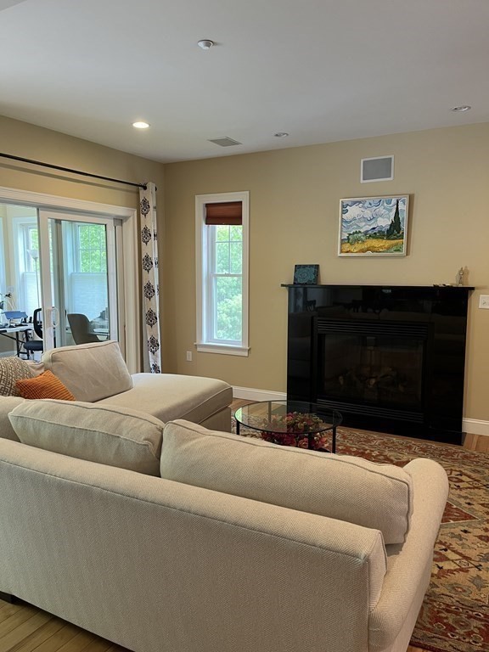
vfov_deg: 67.3
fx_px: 490
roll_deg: +0.3
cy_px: 326
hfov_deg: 53.1
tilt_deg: -5.4
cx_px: 244
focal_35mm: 26
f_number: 1.6
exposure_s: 1/60
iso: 125
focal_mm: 5.1
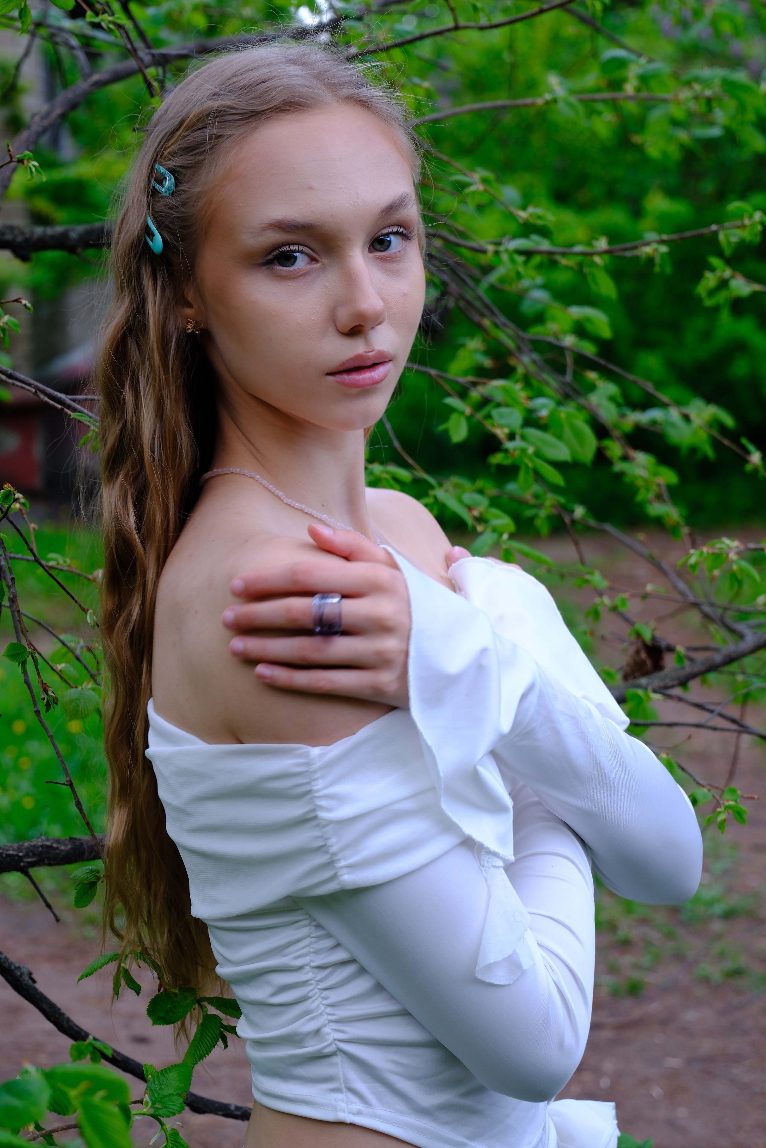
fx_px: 2394
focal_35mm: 75
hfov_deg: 18.2
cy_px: 574
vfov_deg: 27.0
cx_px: 383
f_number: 4.8
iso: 320
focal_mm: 50
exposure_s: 1/38
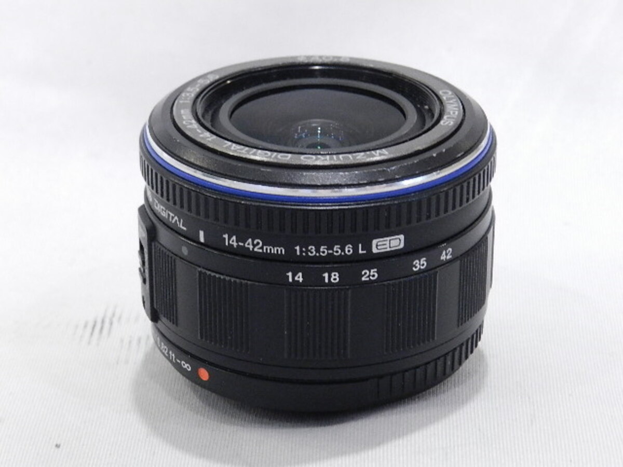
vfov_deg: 14.8
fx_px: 1800
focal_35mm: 100
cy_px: 234
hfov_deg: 19.6
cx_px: 312
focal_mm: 17.7
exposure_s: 1/50
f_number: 4.6
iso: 800
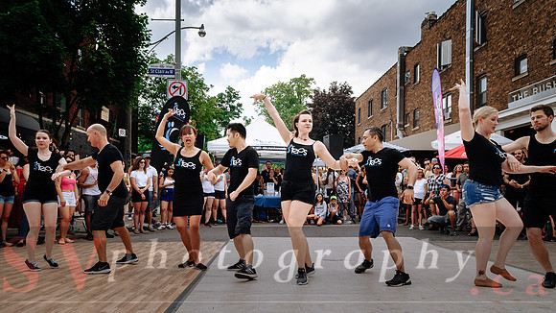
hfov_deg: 70.5
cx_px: 278
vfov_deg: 43.2
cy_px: 185
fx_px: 393
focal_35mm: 27
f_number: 4
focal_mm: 17
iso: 100
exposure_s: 1/1250
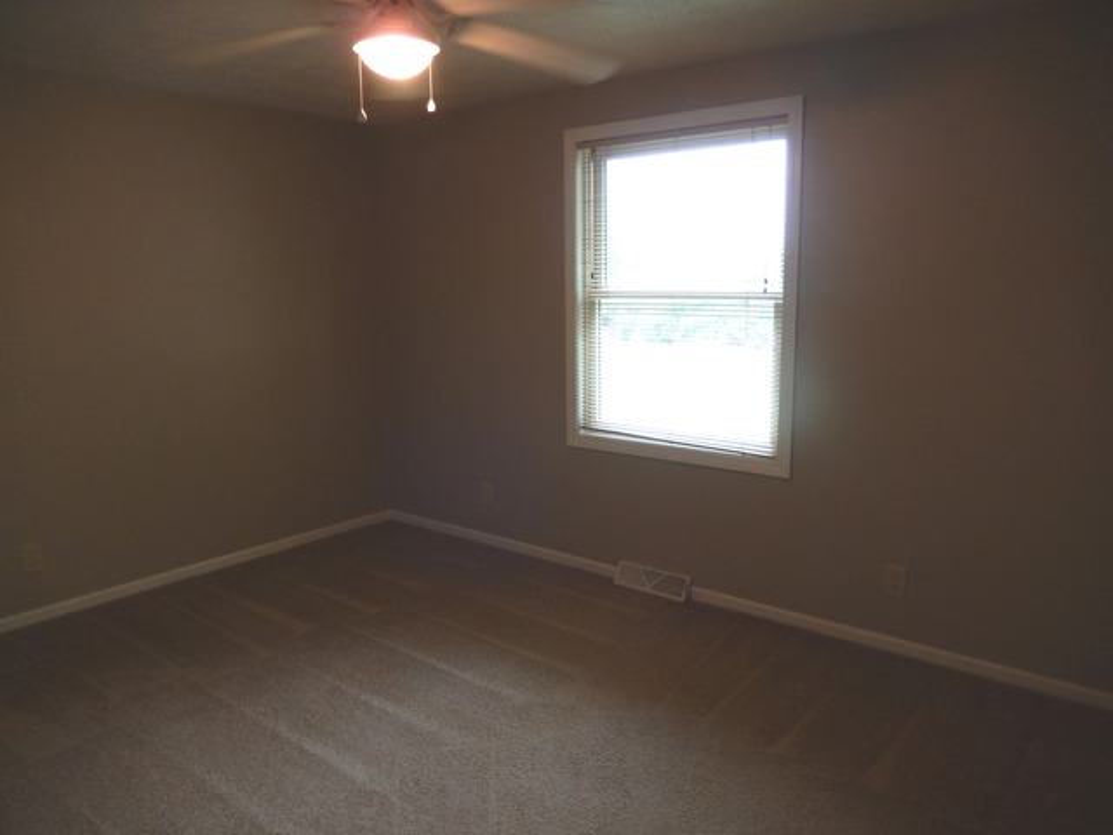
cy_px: 418
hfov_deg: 69.4
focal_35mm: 25
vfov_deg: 54.9
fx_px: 804
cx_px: 556
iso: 200
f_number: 3.4
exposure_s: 1/30
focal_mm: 4.5
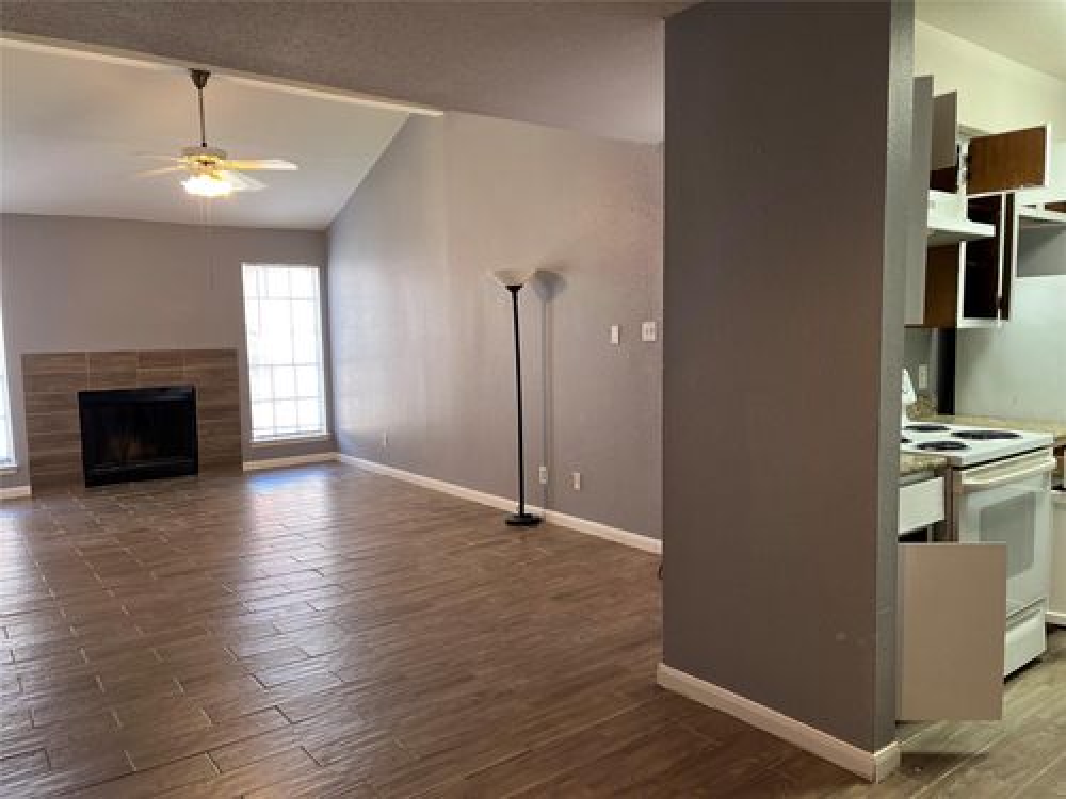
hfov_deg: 67.3
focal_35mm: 26
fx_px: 801
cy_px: 400
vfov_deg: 53.1
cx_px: 533
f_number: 1.6
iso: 125
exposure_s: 1/60
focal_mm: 5.1
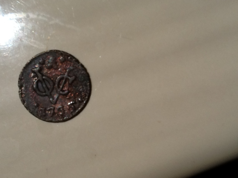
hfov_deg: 42.9
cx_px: 119
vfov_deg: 32.9
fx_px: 303
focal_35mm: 44
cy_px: 89
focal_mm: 2.03
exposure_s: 1/2976
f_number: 2.4
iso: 40
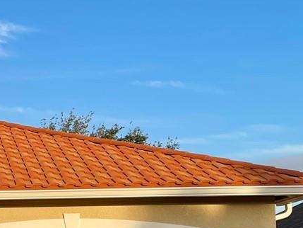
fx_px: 849
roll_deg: +1.6
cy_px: 253
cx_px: -52
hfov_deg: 19.2
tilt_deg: +3.1
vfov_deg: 14.9
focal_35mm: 97
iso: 32
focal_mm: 4.2
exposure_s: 1/2174
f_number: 1.6
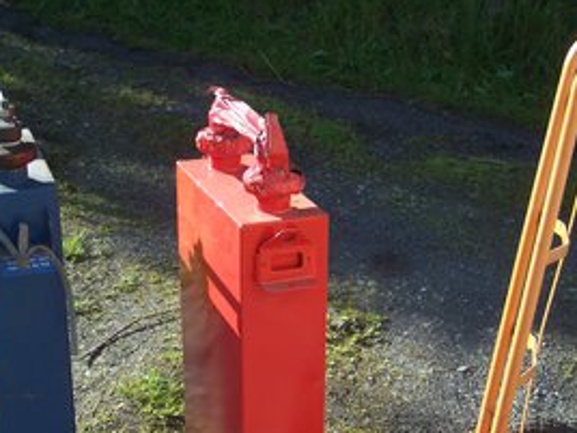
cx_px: 340
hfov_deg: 25.6
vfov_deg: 19.3
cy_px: 321
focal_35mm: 76
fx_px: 1267
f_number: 3.4
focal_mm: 10.7
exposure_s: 1/500
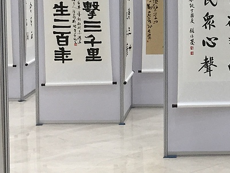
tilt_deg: -4.6
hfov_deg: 20.5
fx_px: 618
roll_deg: -0.3
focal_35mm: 93
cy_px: 39
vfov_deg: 15.8
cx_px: 221
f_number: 2.2
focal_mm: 4.15
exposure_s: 1/33
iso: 125
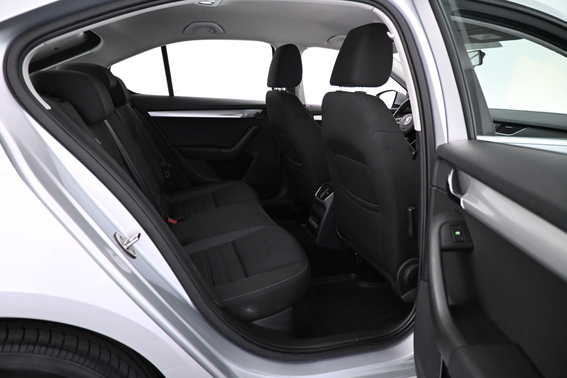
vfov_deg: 53.1
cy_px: 189
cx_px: 284
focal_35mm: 24
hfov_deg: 73.7
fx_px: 378
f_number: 3.5
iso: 4500
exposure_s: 1/60
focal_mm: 16
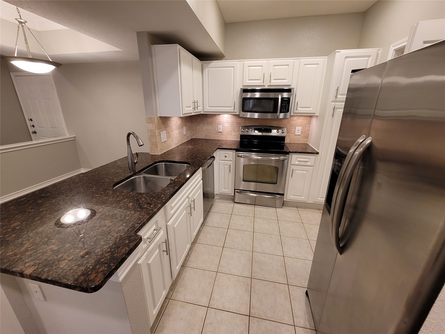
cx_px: 222
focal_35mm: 13
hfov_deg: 106.2
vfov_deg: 89.9
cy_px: 167
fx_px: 167
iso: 250
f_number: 2.2
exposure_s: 1/60
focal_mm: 2.2
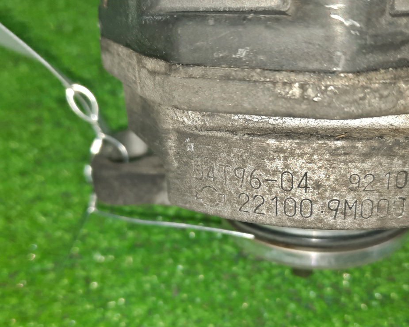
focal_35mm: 38
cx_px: 233
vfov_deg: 39.1
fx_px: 460
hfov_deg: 47.8
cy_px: 188
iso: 160
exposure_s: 1/50
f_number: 2
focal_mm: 4.6
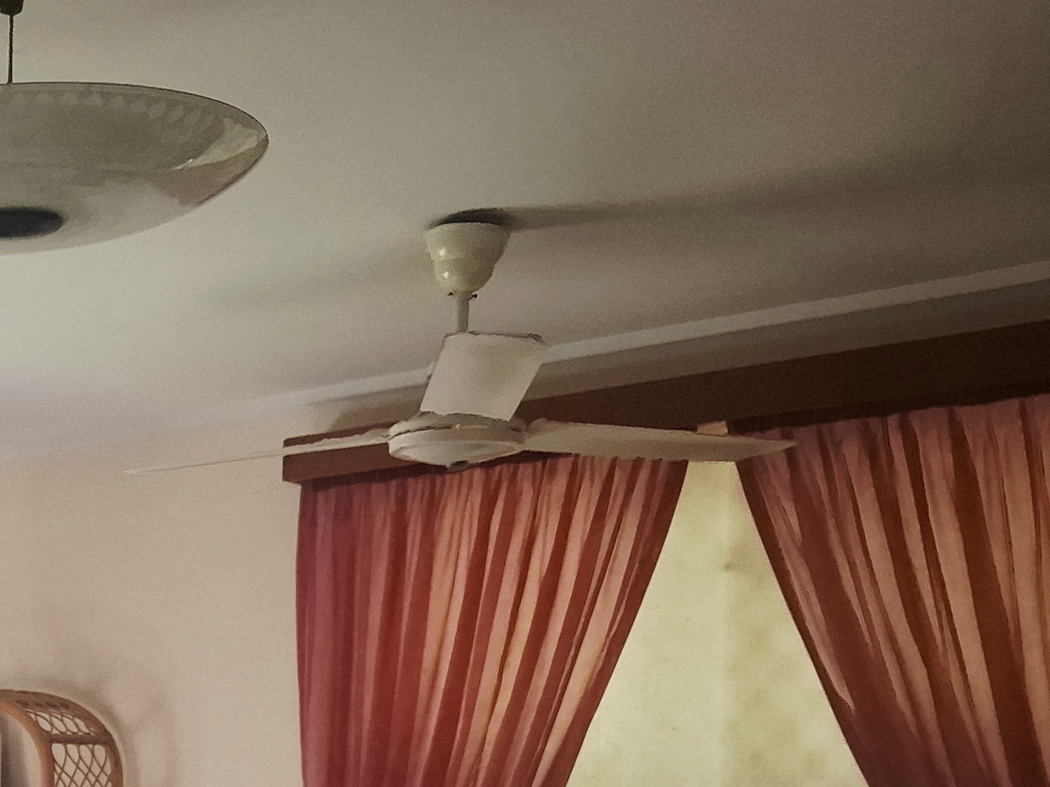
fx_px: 1820
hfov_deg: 28.8
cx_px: -141
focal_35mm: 60
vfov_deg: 23.1
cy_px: 838
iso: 320
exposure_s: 1/33
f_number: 1.8
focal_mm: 5.54
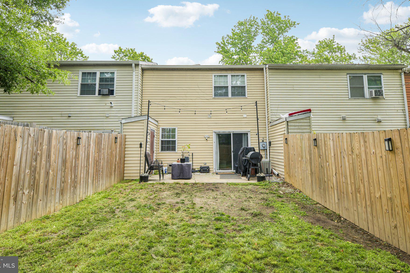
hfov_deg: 81.2
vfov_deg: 59.2
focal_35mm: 21
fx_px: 239
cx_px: 206
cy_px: 114
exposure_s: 1/100
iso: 100
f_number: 8
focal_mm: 18
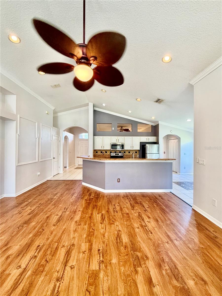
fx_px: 120
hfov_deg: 85.7
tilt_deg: +1.4
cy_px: 148
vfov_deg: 102.1
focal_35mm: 14
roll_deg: -0.8
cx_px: 111
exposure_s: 1/120
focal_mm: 2.22
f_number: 2.2
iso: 320
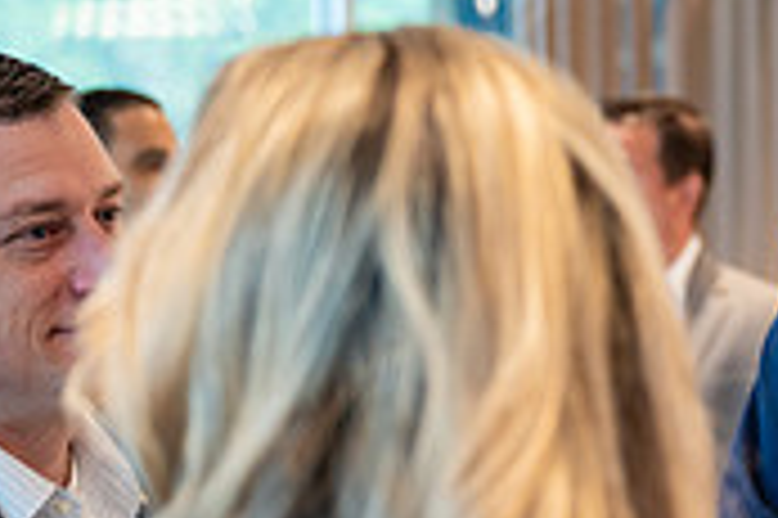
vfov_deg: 7.4
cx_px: 989
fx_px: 3994
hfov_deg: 10.9
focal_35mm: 185
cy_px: 360
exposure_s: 1/200
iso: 1000
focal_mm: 55
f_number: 3.2
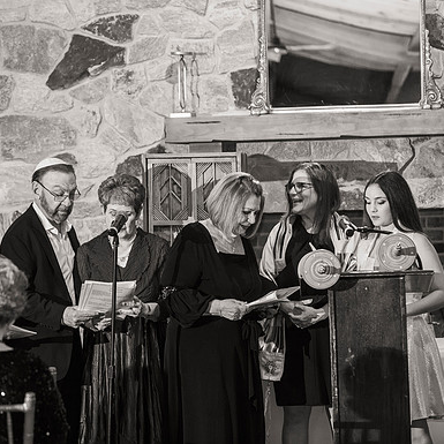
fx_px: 2046
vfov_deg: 12.4
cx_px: 193
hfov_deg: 12.4
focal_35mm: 141
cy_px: 222
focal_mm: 110
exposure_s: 1/125
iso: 1250
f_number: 3.5
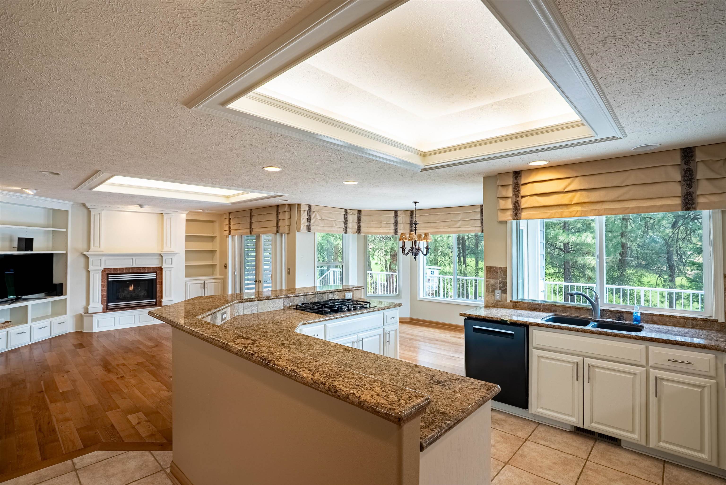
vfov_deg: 73.8
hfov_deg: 96.7
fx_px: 323
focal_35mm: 16
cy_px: 242
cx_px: 363
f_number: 8
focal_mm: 16
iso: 400
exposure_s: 1/500
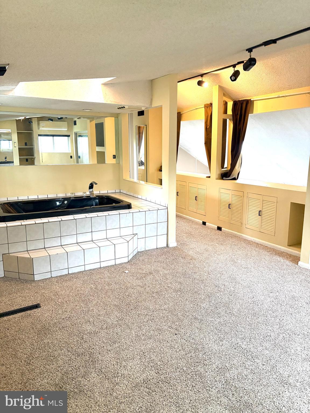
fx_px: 310
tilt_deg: -10.9
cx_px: 155
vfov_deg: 67.3
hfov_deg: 53.1
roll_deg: -0.7
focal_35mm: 26
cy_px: 206
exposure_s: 1/60
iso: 250
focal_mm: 5.96
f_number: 1.6
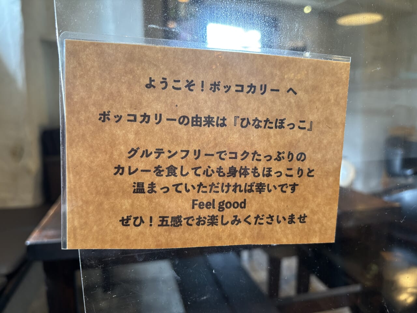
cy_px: 156
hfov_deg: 67.3
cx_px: 208
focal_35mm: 26
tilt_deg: -7.3
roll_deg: +1.7
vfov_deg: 53.1
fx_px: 313
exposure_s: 1/60
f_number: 1.6
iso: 125
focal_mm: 5.96
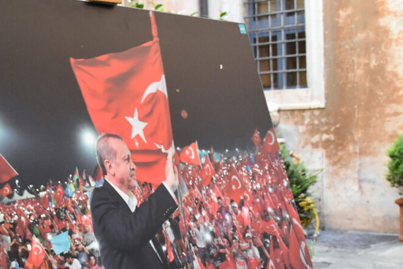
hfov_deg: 26.3
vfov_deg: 18.1
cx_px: 54
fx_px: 840
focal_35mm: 75
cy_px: 172
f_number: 4
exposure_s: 1/640
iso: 2800
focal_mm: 26
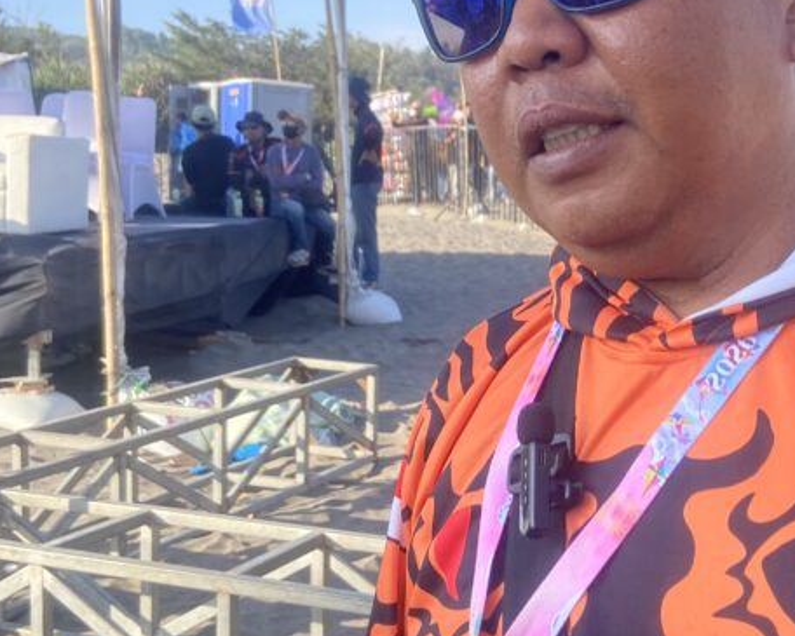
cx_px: 656
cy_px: 317
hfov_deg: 32.0
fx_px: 1341
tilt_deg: -3.4
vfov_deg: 26.7
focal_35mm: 57
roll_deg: +0.8
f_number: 1.8
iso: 32
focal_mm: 4.25
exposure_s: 1/965
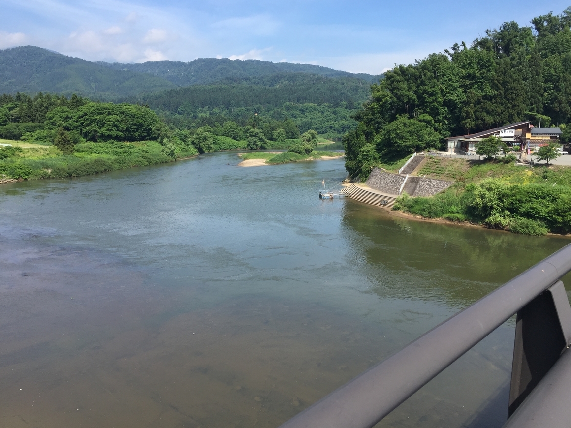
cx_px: 292
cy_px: 214
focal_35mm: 30
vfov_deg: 46.8
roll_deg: -0.4
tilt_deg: -10.2
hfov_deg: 60.0
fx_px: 495
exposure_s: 1/1464
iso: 32
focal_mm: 4.15
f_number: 2.2
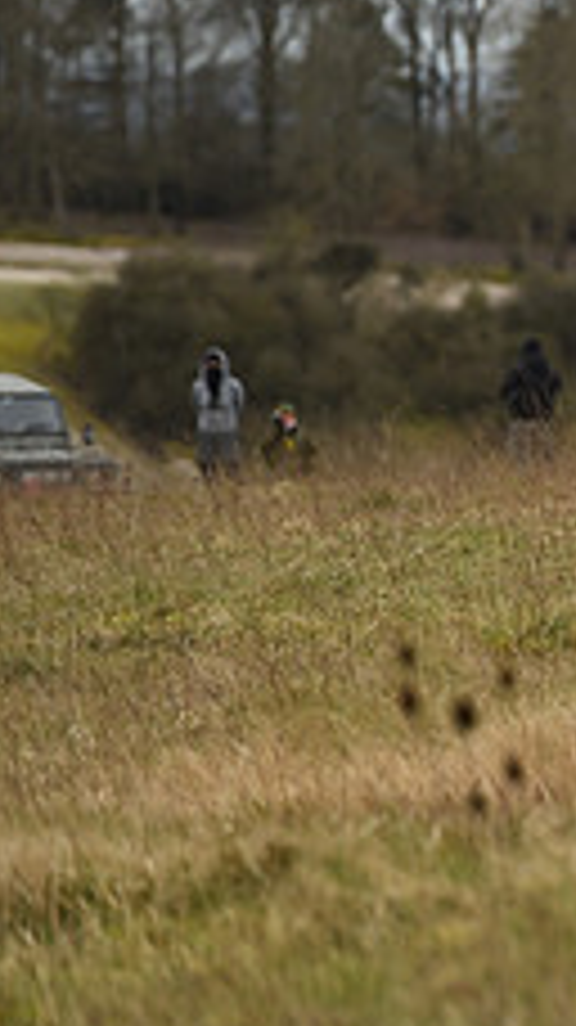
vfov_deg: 4.1
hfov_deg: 2.3
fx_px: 14494
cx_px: 1246
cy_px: 374
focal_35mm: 533
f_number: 3.2
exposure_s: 1/1250
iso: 640
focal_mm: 200
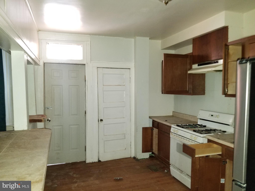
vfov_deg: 53.1
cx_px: 128
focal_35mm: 26
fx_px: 192
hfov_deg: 67.3
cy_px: 96
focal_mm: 4.25
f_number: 1.7
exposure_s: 1/10
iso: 250
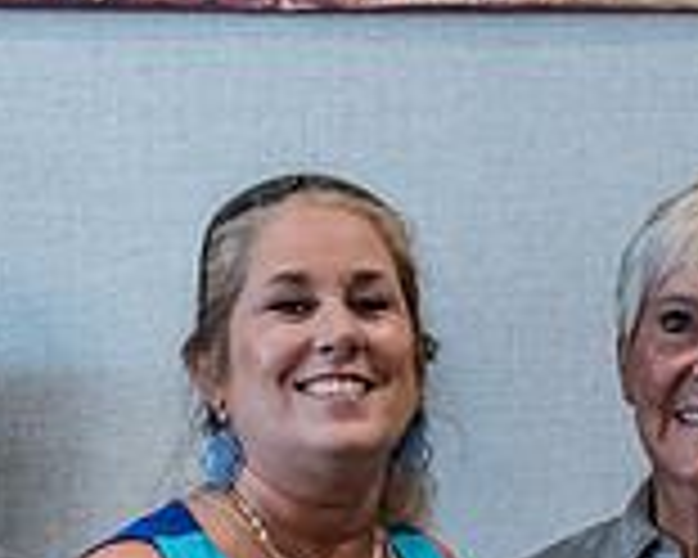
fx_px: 3801
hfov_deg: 10.5
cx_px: 578
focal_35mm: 184
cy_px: 516
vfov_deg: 8.4
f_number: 6.3
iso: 5000
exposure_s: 1/80
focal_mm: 49
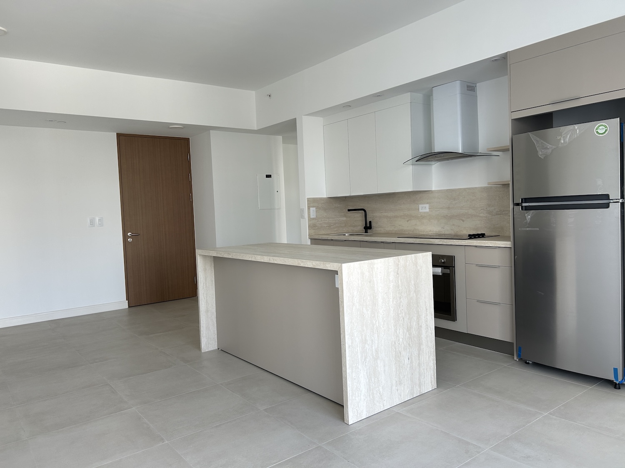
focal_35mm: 26
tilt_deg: -3.0
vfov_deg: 53.1
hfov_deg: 67.3
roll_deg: +2.5
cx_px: 312
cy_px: 234
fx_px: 469
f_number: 1.5
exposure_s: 1/121
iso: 50
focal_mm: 5.7
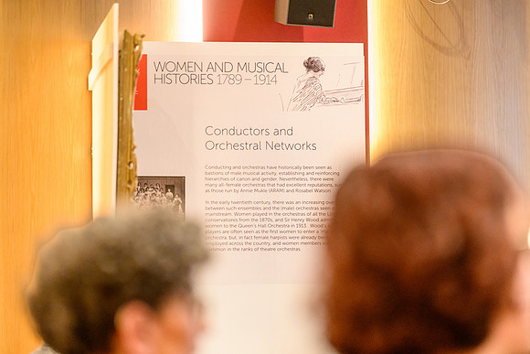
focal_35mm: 130
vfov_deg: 10.6
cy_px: 177
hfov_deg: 15.8
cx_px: 265
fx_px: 1910
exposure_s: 1/125
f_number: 2.8
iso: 5000
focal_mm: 128
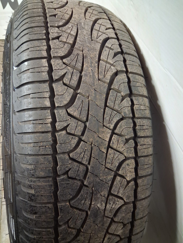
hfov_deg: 51.4
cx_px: 92
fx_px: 190
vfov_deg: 65.3
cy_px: 122
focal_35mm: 27
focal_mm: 4
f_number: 1.8
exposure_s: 1/24
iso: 640
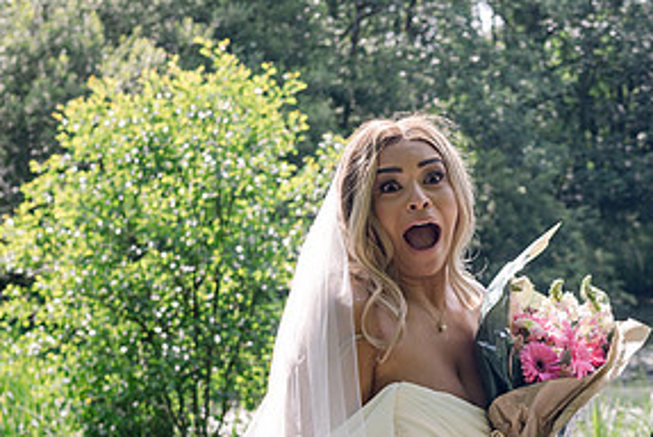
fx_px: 1561
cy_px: 272
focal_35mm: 86
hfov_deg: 23.2
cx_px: 535
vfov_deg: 15.9
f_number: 4.5
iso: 200
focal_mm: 35
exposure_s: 1/400
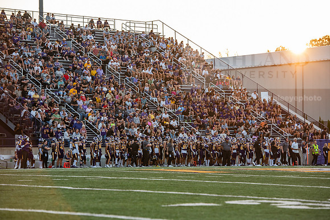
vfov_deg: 10.6
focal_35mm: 130
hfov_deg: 15.8
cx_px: 165
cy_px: 110
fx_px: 1192
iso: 800
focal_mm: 130
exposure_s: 1/1250
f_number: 5
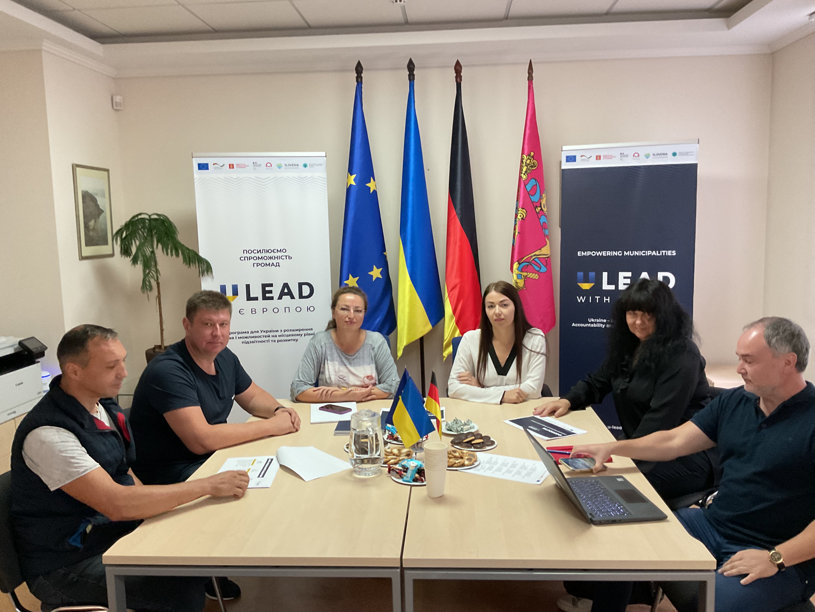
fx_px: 683
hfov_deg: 61.7
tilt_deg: -7.0
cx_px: 408
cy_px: 306
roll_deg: +1.6
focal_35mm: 29
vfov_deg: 48.2
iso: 250
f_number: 1.8
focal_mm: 3
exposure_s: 1/50
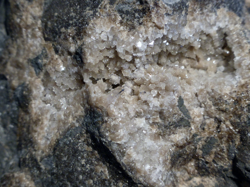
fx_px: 441
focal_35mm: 61
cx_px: 125
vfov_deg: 24.0
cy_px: 94
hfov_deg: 31.7
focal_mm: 10.3
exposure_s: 1/25
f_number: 4.7
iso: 400
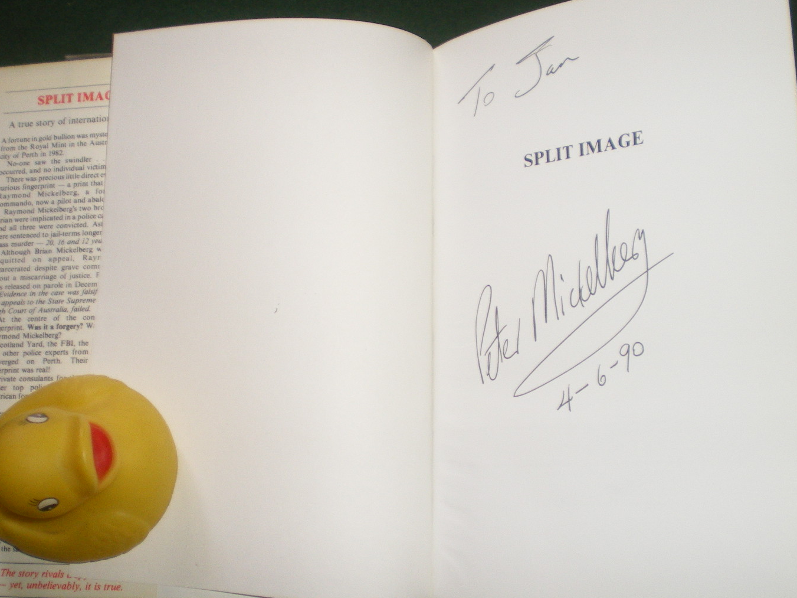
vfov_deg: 32.2
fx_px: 1036
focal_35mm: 45
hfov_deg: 42.1
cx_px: 407
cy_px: 276
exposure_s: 1/50
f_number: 3.1
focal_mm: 6.3
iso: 200
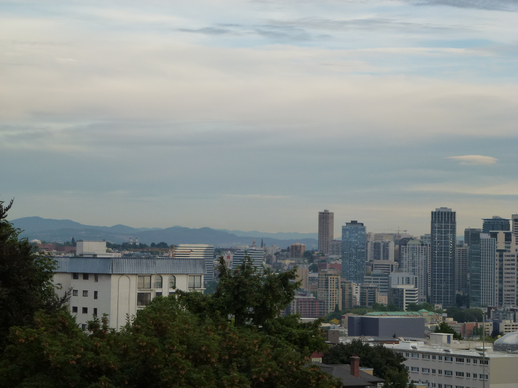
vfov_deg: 14.2
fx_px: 1556
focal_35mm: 104
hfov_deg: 18.9
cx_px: 259
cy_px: 194
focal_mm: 18.7
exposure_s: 1/160
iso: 160
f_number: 5
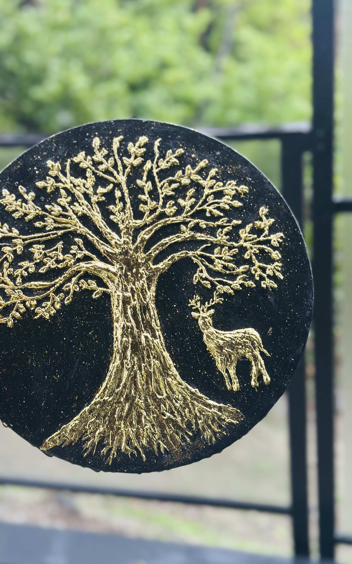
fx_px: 829
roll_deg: +4.9
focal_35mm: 54
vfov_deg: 37.5
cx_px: 130
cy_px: 295
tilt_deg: -19.1
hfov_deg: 23.9
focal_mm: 6.86
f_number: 1.78
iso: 125
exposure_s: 1/75
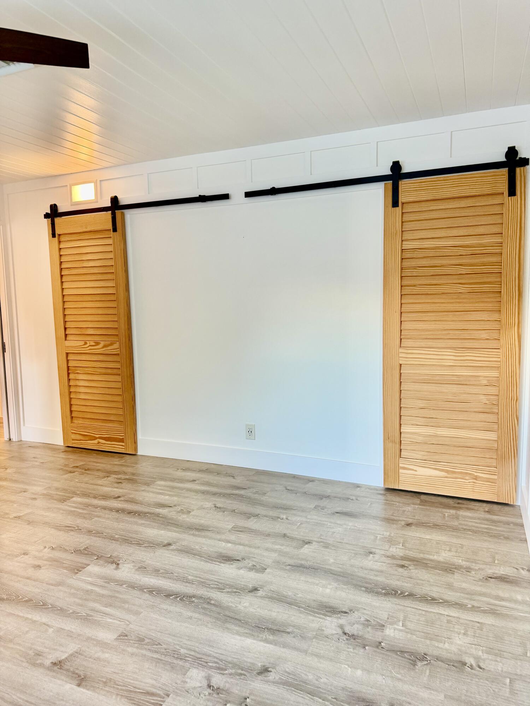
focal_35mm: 24
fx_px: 490
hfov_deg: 56.8
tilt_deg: -6.1
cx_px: 265
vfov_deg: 71.6
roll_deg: +1.7
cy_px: 353
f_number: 1.78
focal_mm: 6.76
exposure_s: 1/60
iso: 320
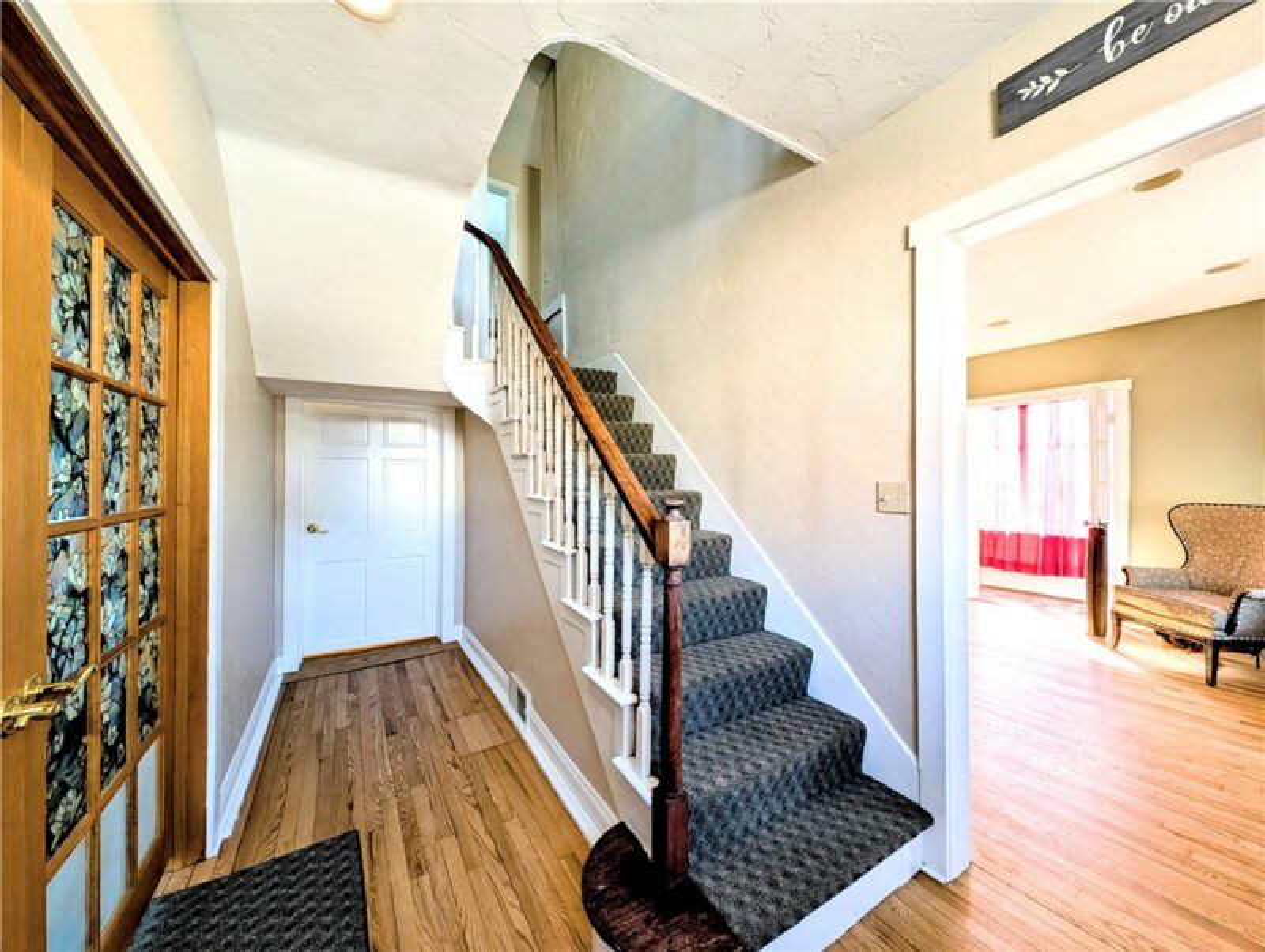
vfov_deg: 94.6
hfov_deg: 110.5
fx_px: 439
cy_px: 476
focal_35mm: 12
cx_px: 632
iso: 67
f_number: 1.95
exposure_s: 1/60
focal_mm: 2.23
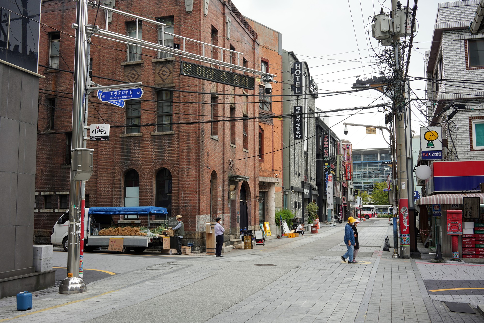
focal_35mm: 35
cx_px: 242
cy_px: 162
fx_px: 471
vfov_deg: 37.9
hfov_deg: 54.4
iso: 200
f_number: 10
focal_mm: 35
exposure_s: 1/100
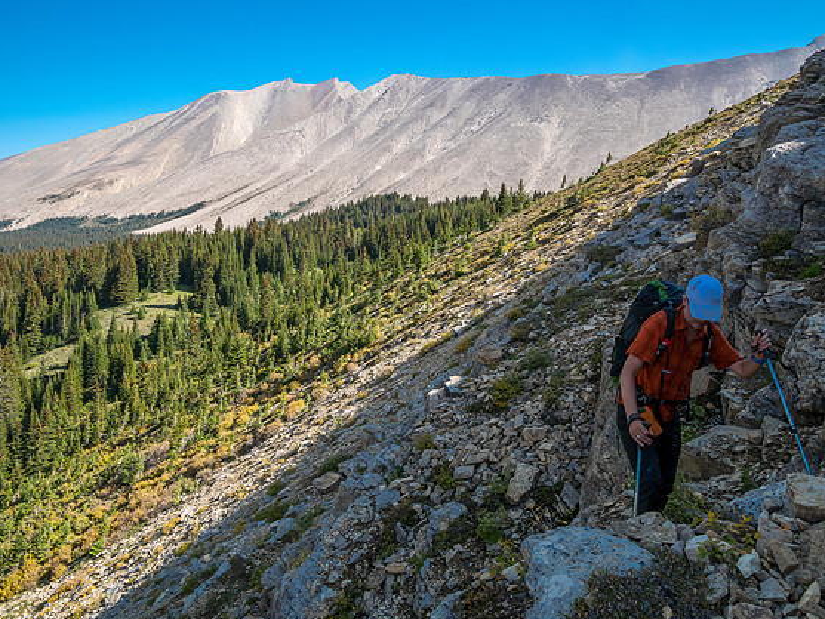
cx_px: 427
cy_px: 307
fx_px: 596
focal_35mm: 25
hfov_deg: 69.4
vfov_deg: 54.9
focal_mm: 12
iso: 200
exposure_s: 1/160
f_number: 8
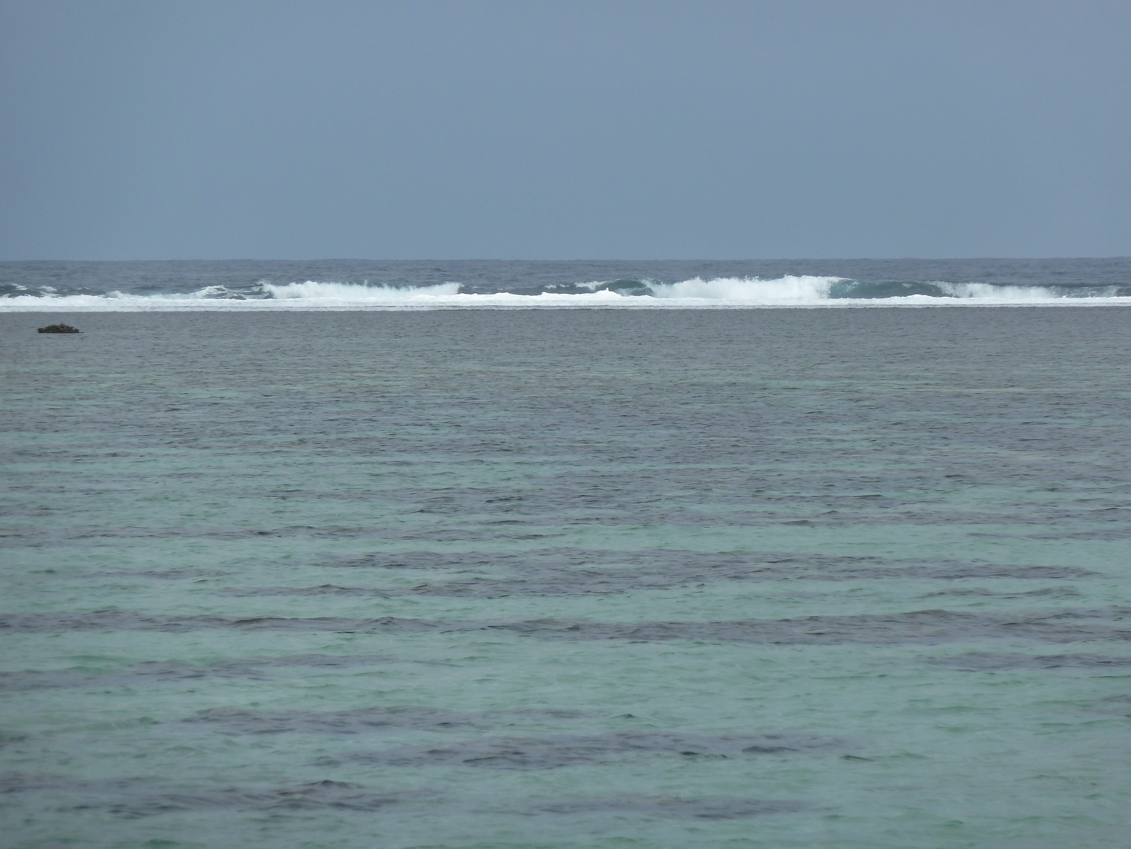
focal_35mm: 300
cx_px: 566
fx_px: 9802
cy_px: 424
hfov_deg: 6.6
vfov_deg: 5.0
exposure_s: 1/500
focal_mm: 49.2
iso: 80
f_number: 5.6
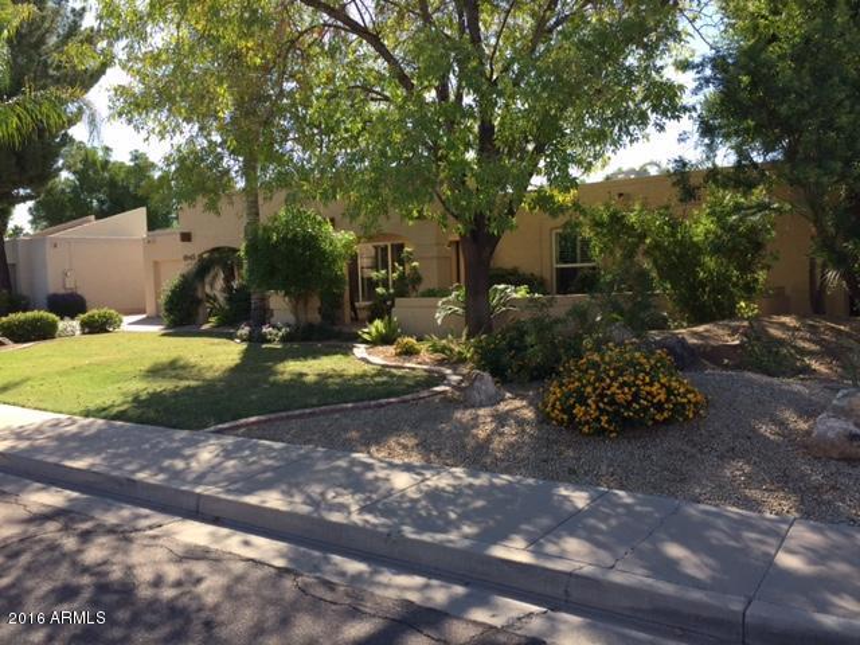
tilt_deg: -3.9
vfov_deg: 48.2
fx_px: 720
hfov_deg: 61.7
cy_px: 322
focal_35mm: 29
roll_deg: +1.4
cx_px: 430
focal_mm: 4.15
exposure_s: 1/659
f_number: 2.2
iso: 32
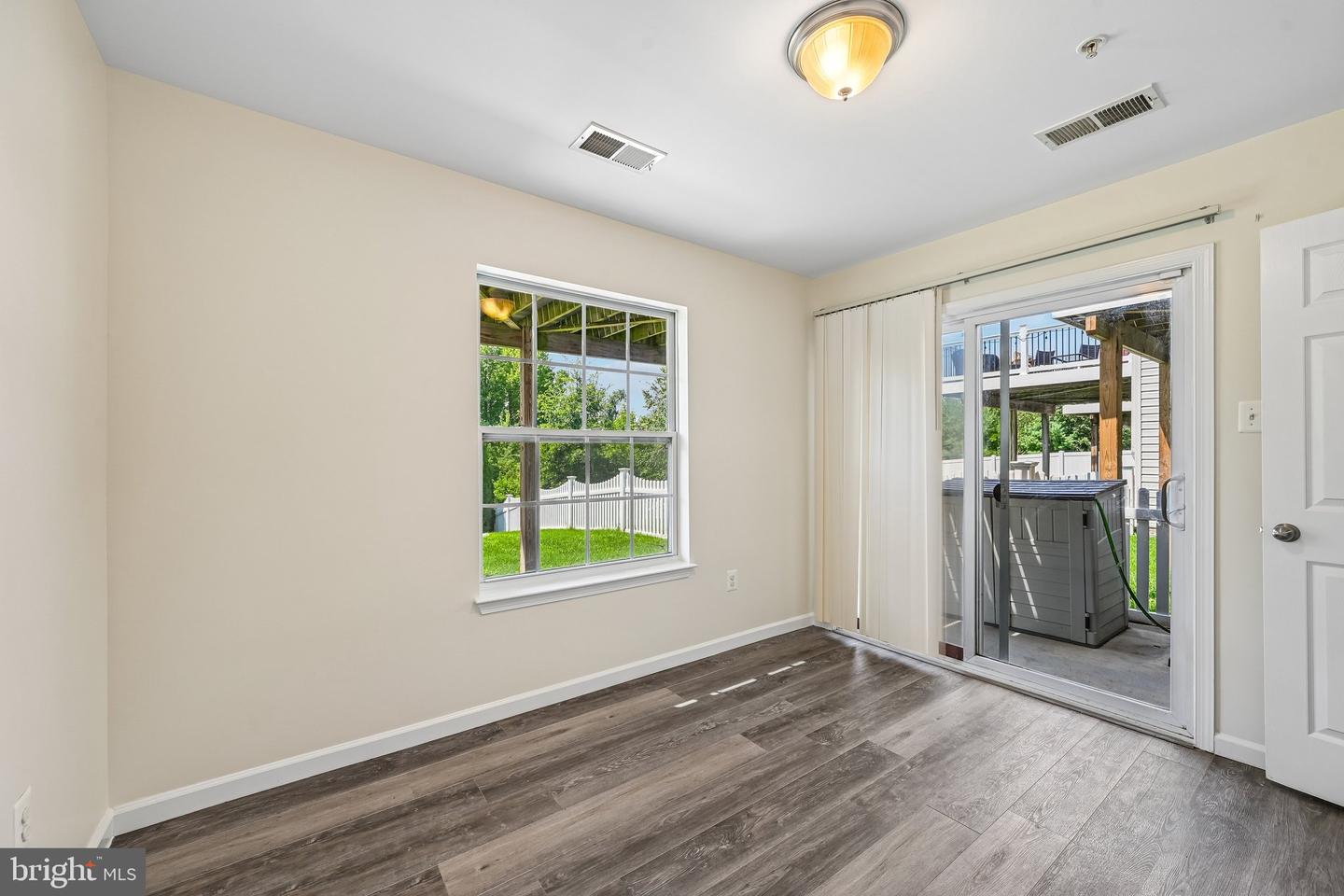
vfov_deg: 81.2
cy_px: 448
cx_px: 672
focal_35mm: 14
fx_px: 523
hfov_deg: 104.3
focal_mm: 14
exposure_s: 1/50
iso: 100
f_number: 8
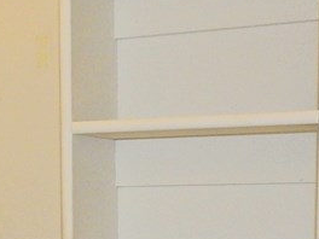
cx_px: -53
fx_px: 857
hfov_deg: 19.9
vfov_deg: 15.4
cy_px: 276
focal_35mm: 93
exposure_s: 1/30
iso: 400
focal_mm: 4.3
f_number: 3.3
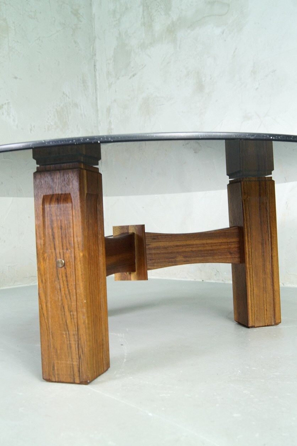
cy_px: 223
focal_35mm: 82
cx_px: 148
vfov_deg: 24.6
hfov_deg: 16.5
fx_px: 1022
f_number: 8
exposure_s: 1/25
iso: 800
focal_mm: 55
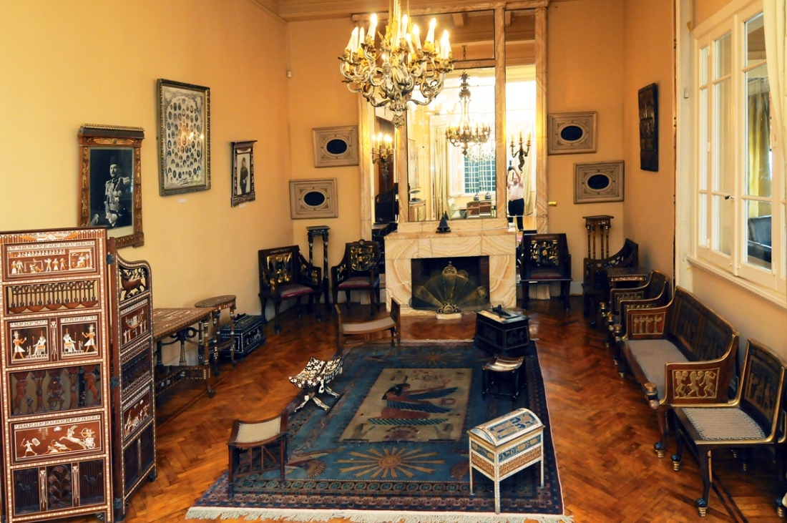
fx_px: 459
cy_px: 262
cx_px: 394
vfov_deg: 59.4
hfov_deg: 81.3
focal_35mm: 21
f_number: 8
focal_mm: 14
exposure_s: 1/60
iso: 1600
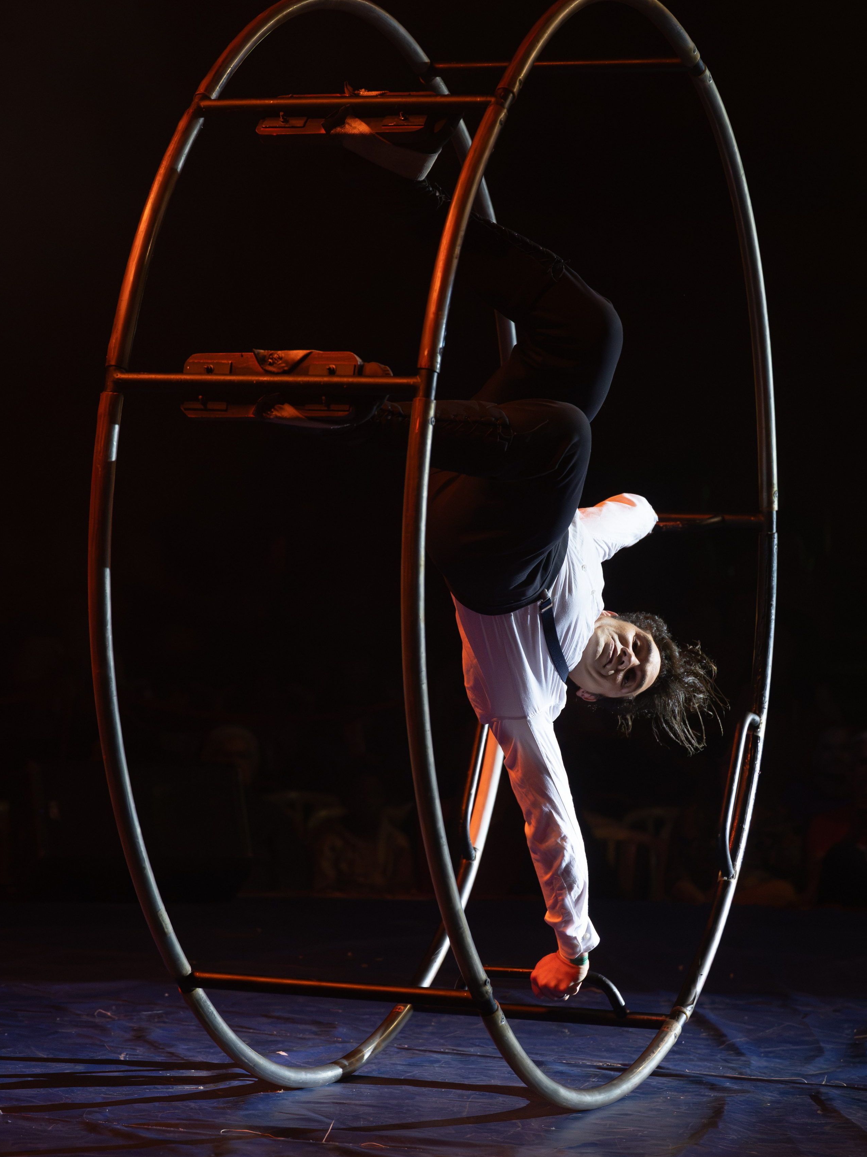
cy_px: 588
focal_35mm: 114
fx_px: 3808
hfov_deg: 13.0
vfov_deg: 17.3
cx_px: 432
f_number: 2.8
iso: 4000
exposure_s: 1/1250
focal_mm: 70
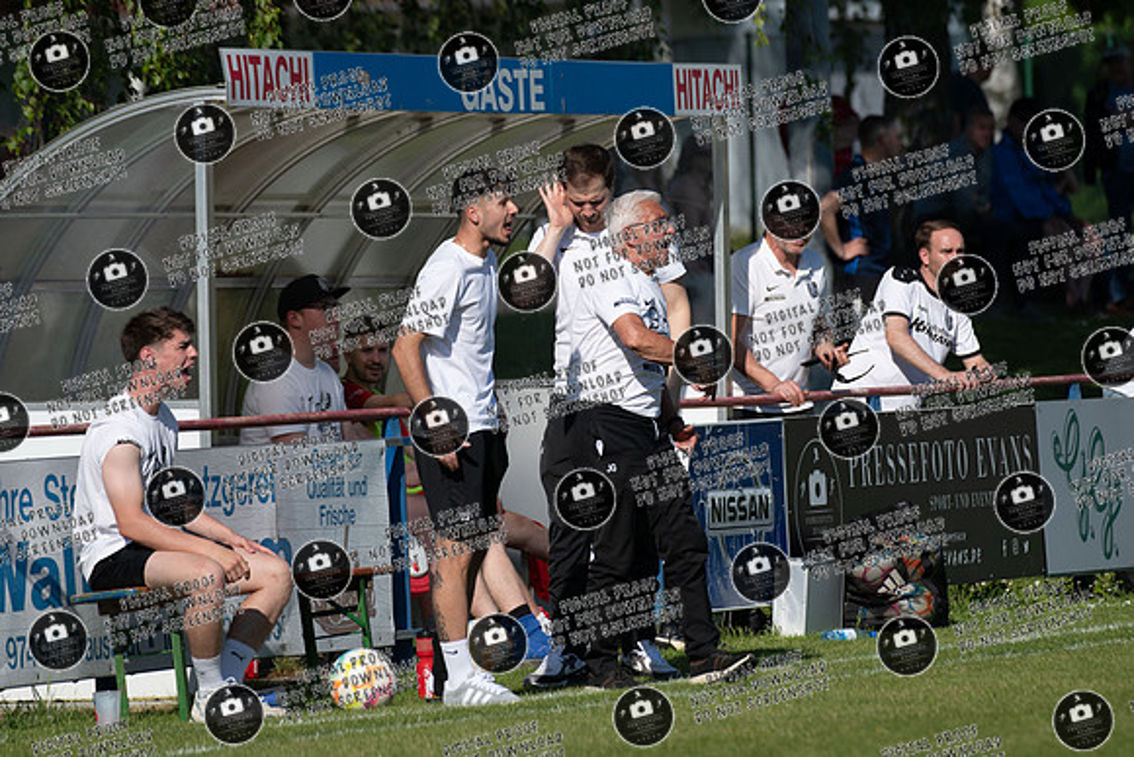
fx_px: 10858
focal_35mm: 345
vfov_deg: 4.0
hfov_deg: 6.0
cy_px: 322
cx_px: 651
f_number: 5.6
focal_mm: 300
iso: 180
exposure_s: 1/1600
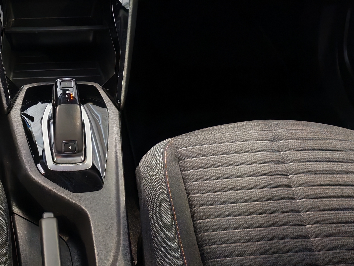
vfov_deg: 21.7
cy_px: 18
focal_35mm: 66
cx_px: 42
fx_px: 675
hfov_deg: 28.4
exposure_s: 1/50
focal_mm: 6.12
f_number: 1.9
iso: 981
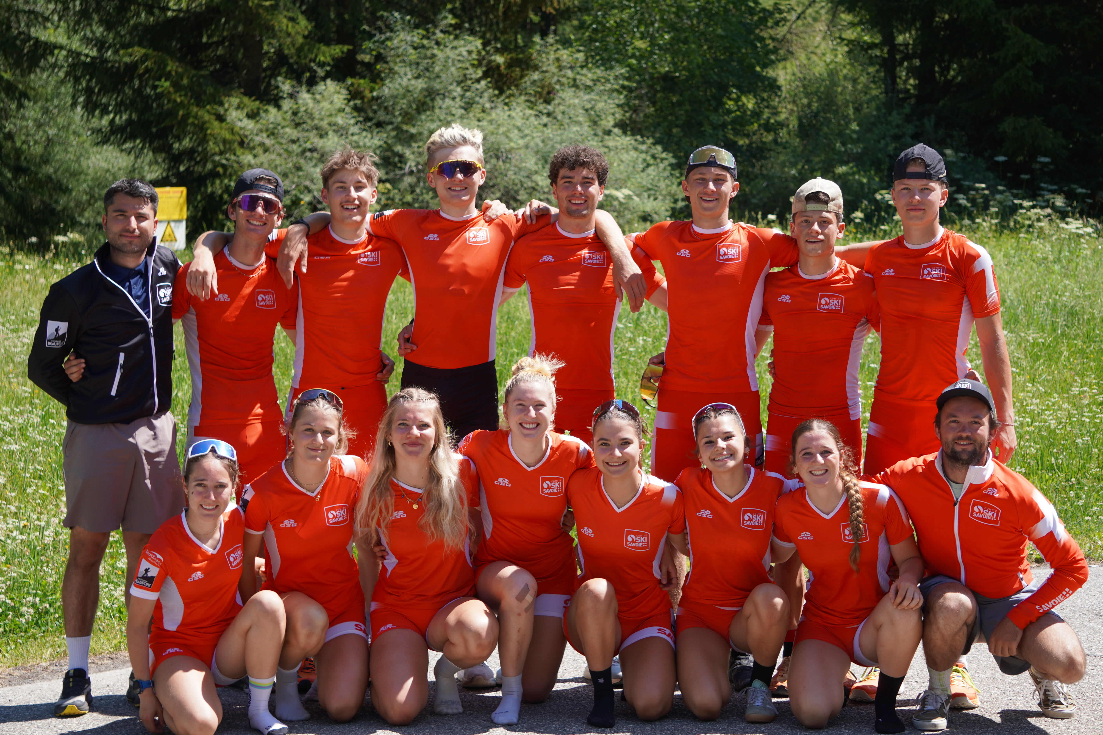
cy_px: 368
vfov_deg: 16.6
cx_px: 552
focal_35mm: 82
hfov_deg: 24.6
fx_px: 2528
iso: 100
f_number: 4.5
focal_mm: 55
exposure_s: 1/320
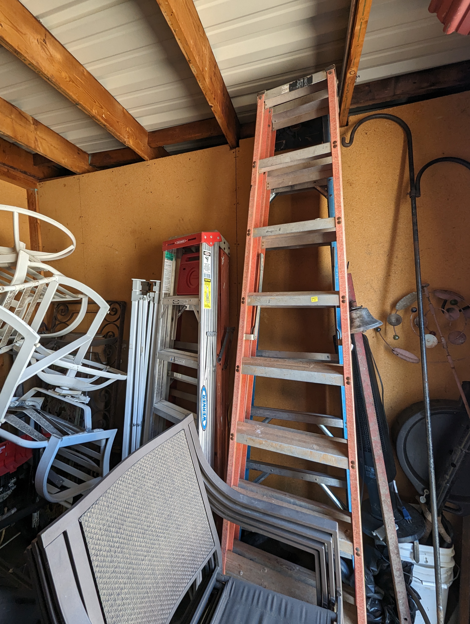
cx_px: 235
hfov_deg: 90.1
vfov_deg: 106.1
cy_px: 312
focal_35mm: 13
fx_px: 235
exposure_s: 1/79.7
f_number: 2.2
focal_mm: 1.95
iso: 111
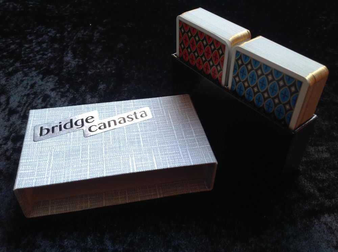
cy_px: 126
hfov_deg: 52.7
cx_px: 169
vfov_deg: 40.6
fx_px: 341
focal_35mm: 35
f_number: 2.4
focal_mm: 4.28
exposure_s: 1/15
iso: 125
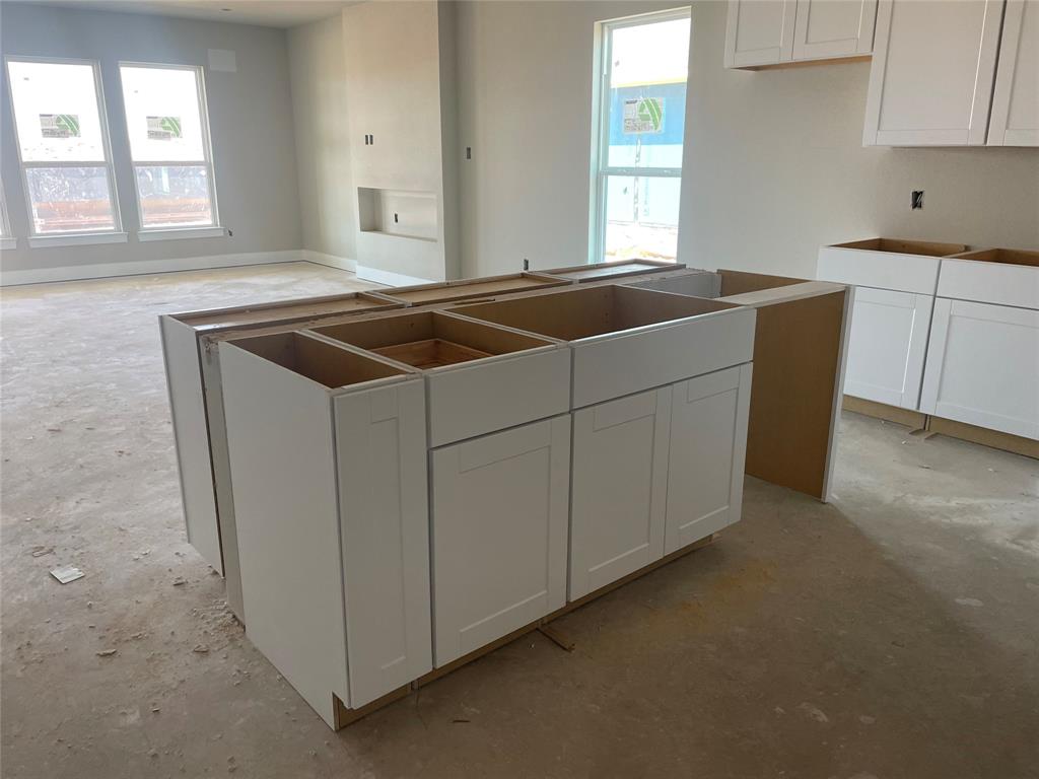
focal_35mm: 26
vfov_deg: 53.1
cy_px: 390
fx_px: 780
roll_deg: +0.8
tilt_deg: -14.2
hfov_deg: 67.3
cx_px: 520
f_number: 1.6
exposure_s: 1/103
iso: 125
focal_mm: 4.2
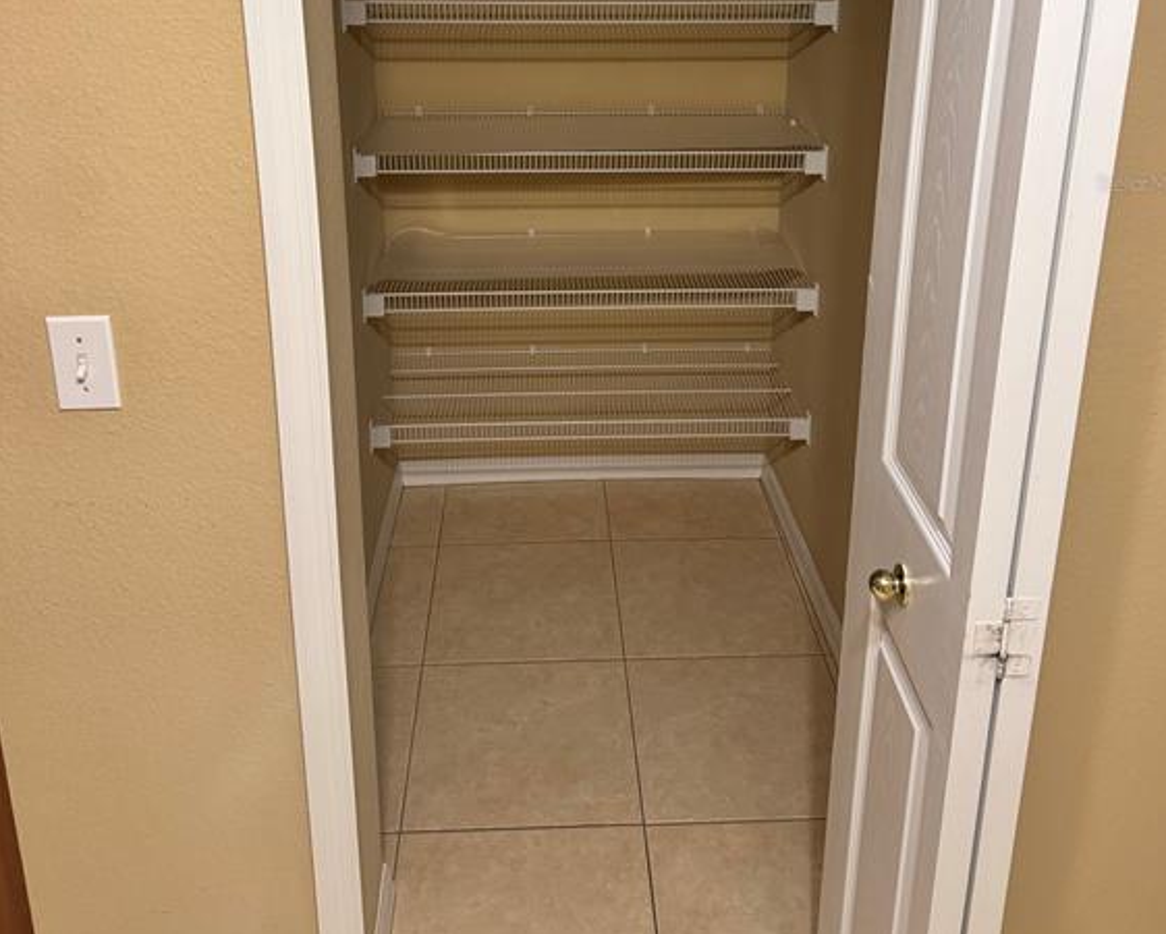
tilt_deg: -15.4
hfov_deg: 55.6
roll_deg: +1.7
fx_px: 1105
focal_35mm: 32
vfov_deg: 43.6
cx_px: 593
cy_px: 183
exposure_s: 1/60
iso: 250
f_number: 1.78
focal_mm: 6.76
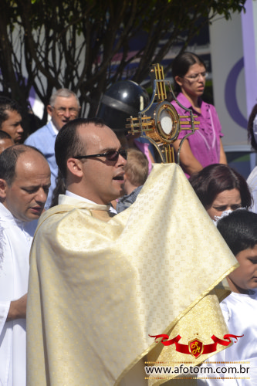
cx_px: 128
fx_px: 2170
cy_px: 193
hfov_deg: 6.8
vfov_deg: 10.2
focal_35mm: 202
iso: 100
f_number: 13
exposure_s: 1/200
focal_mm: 135
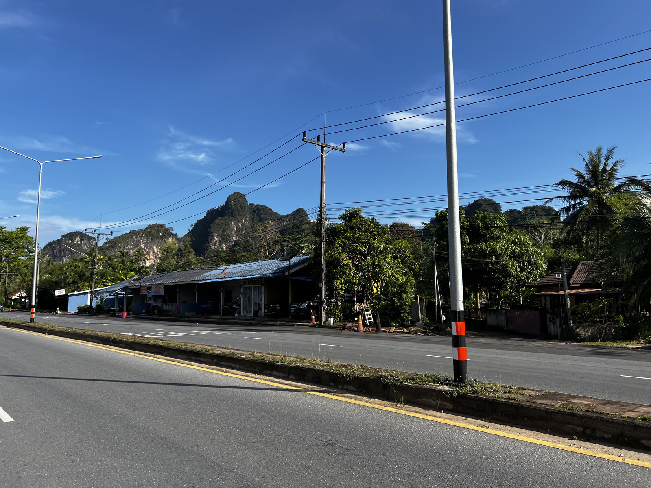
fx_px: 489
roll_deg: +0.9
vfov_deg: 53.1
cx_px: 326
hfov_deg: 67.3
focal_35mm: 26
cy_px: 244
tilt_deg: +10.8
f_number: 1.5
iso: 50
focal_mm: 5.7
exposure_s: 1/3571
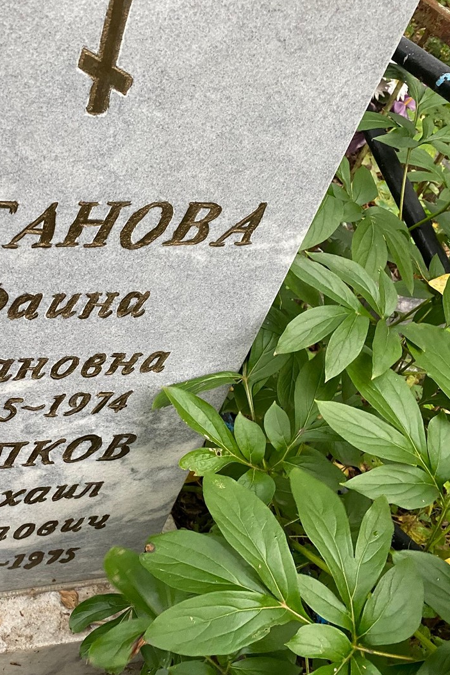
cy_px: 330
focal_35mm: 37
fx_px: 693
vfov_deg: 51.9
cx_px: 48
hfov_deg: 34.1
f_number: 1.8
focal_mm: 4.25
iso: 250
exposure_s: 1/60
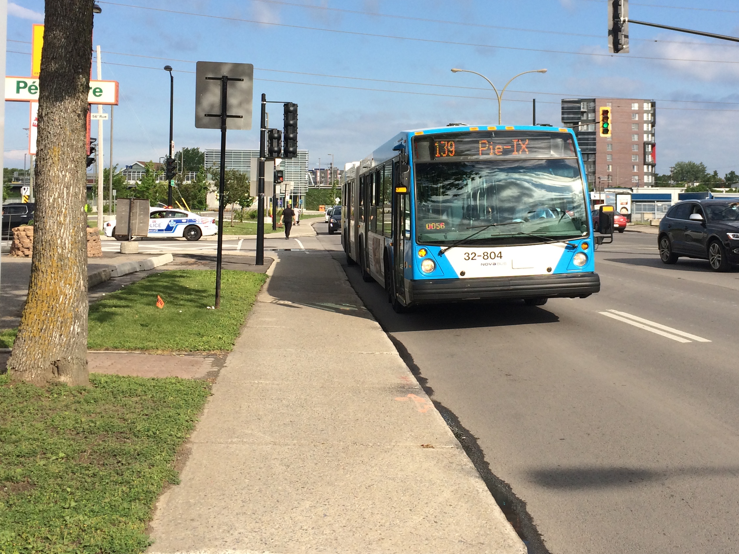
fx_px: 897
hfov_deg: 44.6
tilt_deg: +0.5
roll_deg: +0.1
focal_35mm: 42
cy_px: 166
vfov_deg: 33.9
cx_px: 433
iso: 32
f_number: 2.2
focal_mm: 4.15
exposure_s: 1/2283
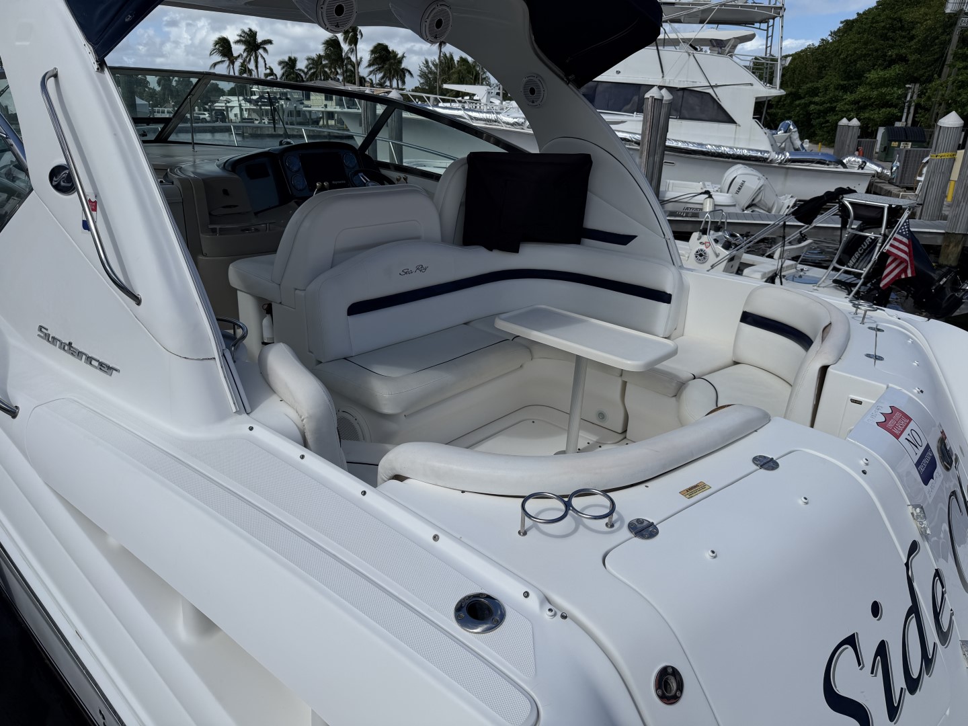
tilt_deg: -20.1
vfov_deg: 56.8
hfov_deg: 71.6
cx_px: 484
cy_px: 363
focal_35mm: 24
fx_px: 671
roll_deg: -0.1
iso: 80
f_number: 1.78
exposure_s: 1/8130
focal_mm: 6.76
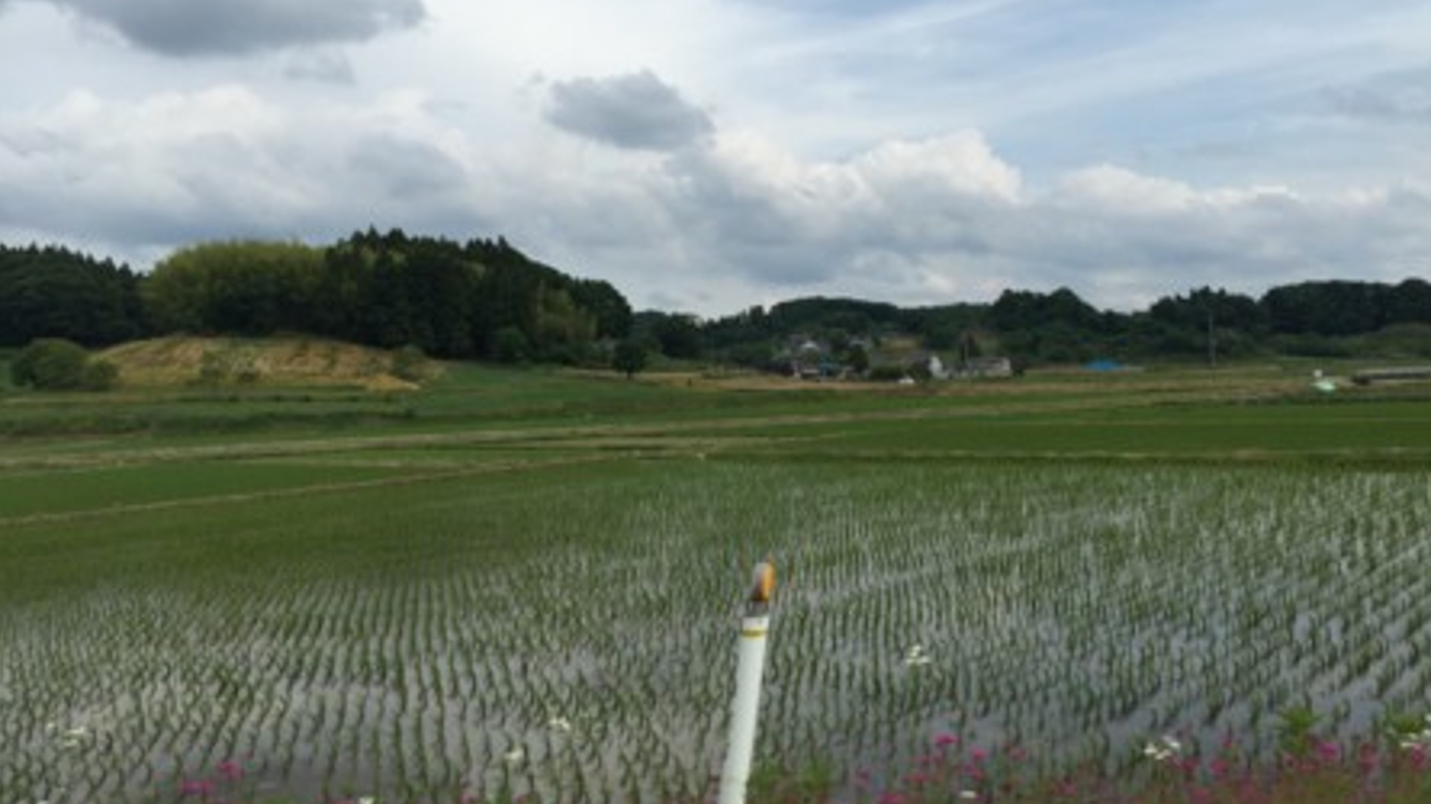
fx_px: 1214
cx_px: 720
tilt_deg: +1.6
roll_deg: +1.9
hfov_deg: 61.0
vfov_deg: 36.6
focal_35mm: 32
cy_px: 360
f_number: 2.2
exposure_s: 1/1883
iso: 32
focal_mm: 4.15
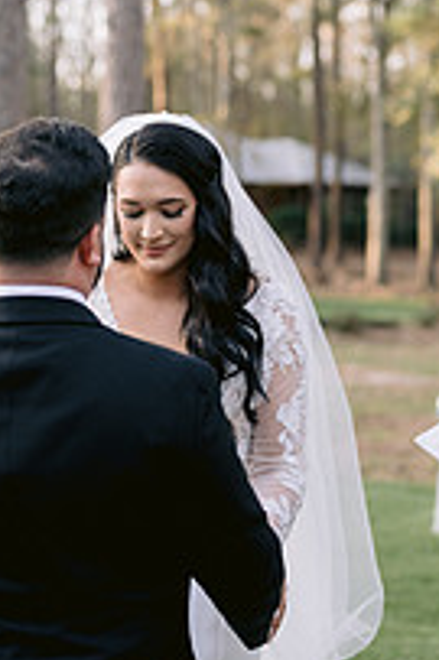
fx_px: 2034
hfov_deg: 12.3
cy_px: 244
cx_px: 247
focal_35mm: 111
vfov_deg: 18.4
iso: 400
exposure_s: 1/500
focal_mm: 50
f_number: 2.2
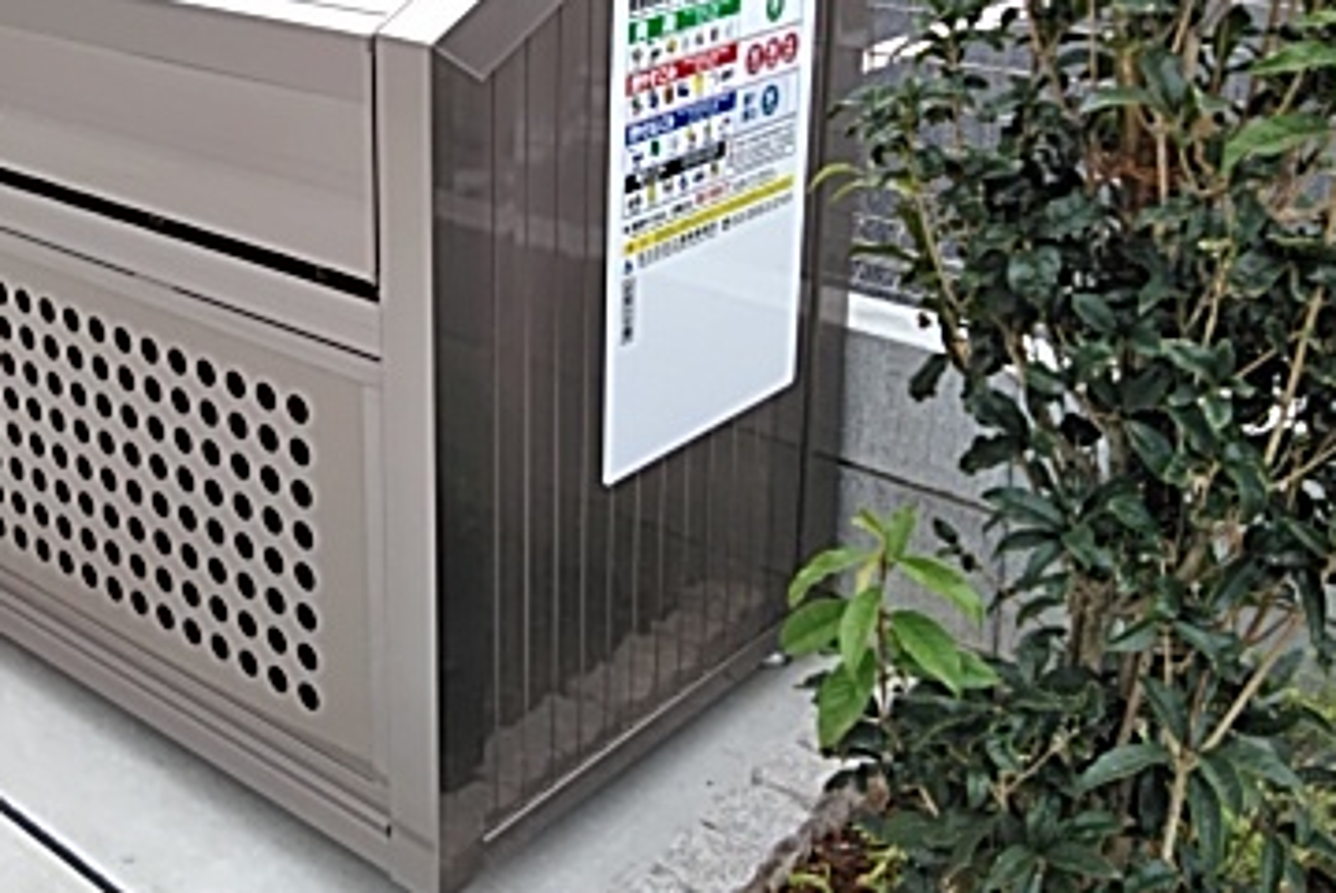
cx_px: 313
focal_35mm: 50
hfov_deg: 38.4
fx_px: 1857
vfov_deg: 26.5
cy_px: 175
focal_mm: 3.46
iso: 60
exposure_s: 1/161
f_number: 2.2
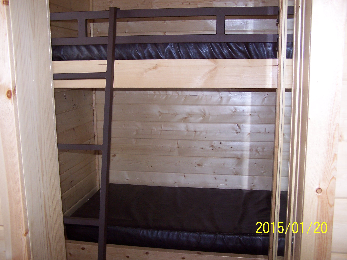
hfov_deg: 49.0
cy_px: 130
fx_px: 381
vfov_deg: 37.7
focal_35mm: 38
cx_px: 174
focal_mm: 6.3
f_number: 2.8
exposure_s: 1/60
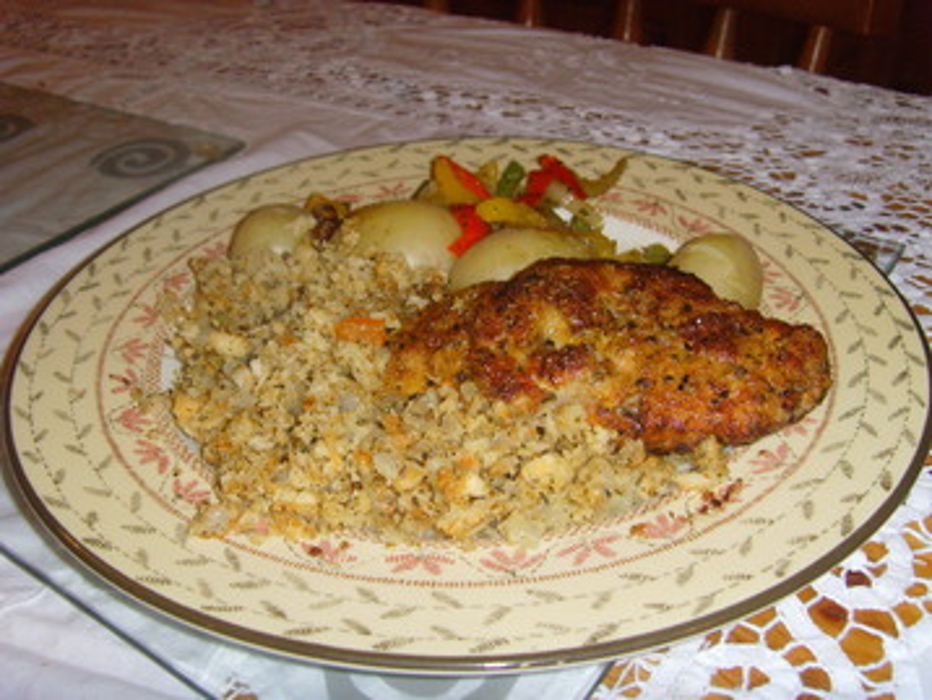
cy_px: 350
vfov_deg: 36.9
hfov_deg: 47.8
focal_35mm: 39
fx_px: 1051
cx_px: 466
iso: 200
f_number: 3.5
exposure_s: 1/45
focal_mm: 6.6
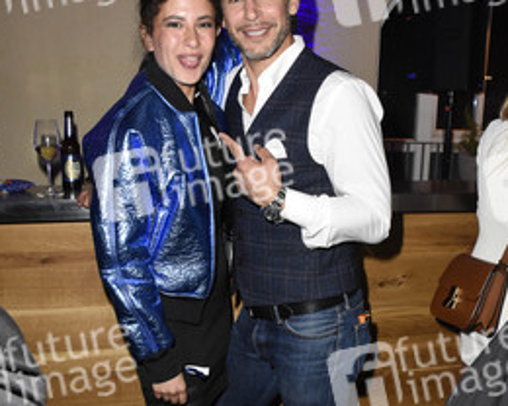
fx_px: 586
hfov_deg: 46.8
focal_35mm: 39
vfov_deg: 37.8
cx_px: 250
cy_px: 273
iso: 1600
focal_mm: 18
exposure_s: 1/60
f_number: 6.3
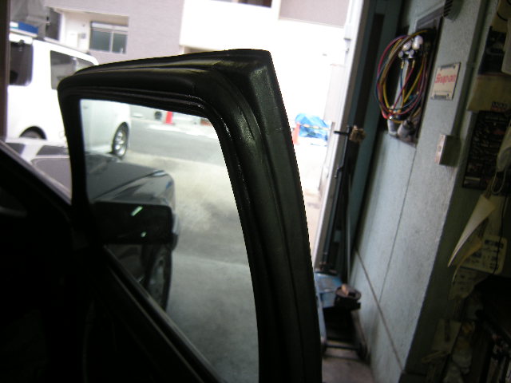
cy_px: 192
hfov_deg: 63.4
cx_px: 256
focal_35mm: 28
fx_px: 413
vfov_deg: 49.7
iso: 91
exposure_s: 1/51.5
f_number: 2.8
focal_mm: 4.7
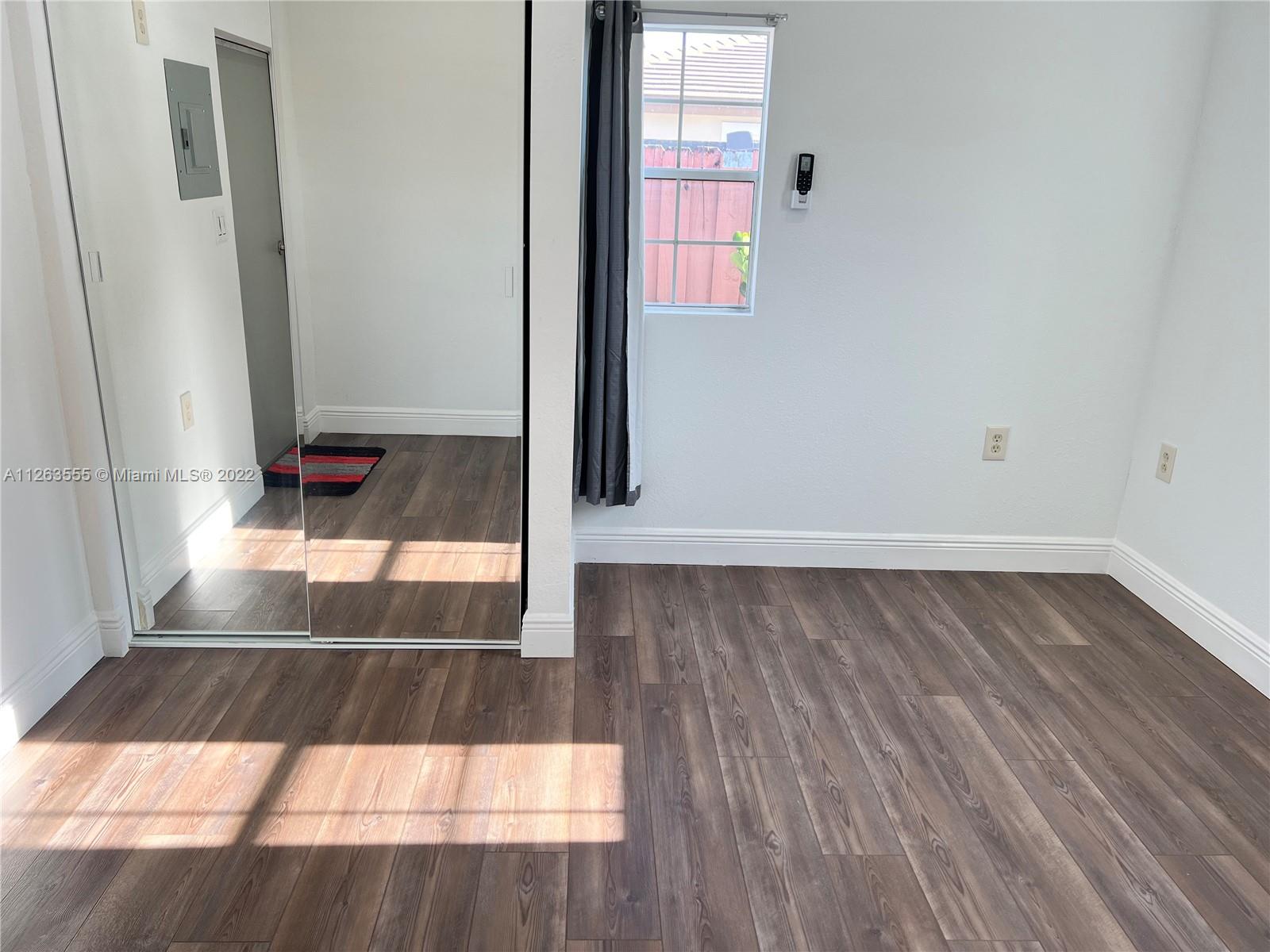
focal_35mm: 26
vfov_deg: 53.1
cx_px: 635
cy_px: 476
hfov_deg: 67.3
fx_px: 954
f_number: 1.5
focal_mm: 5.7
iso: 40
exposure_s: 1/168
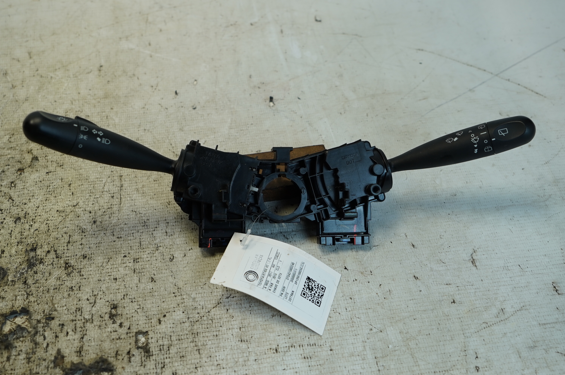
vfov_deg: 33.3
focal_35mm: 40
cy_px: 188
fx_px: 627
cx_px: 282
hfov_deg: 48.5
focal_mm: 27
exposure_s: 1/160
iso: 320
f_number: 4
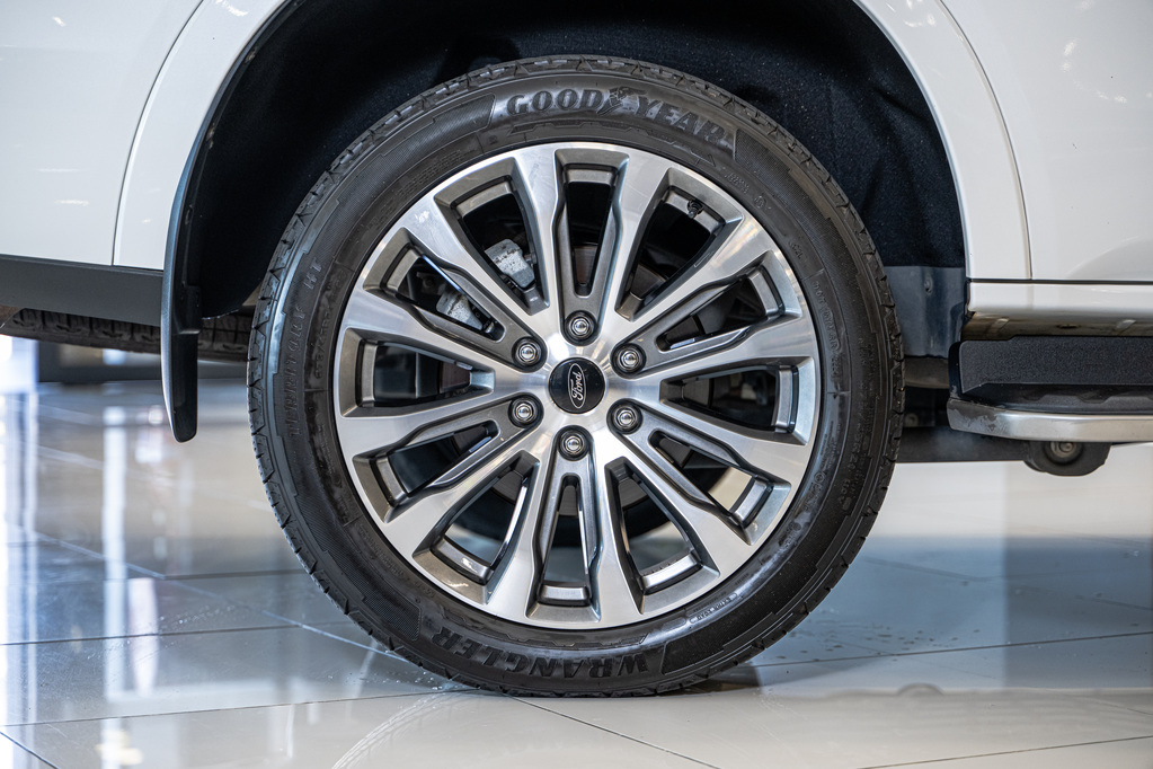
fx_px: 2402
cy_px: 384
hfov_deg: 27.0
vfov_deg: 18.2
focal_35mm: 75
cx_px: 576
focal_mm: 75
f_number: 3.2
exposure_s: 1/125
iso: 640
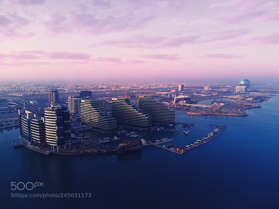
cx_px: 140
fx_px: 210
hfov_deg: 67.3
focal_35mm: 26
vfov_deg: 53.1
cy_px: 104
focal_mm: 4.7
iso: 100
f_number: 2.2
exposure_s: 1/640
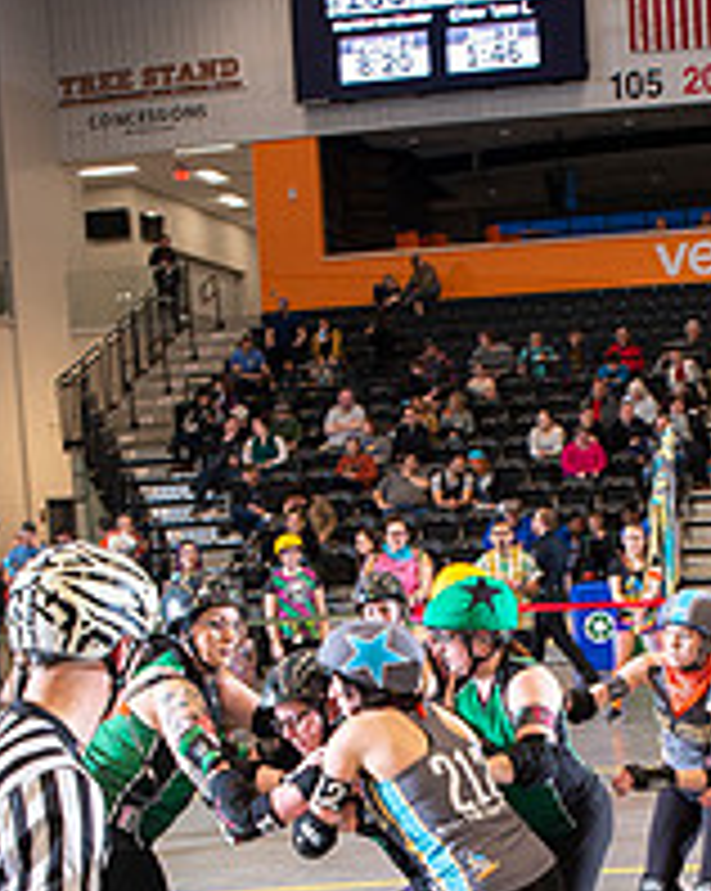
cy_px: 772
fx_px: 1739
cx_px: 540
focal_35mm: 66
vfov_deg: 27.9
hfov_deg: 22.9
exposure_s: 1/160
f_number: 5.6
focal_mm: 24
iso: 640
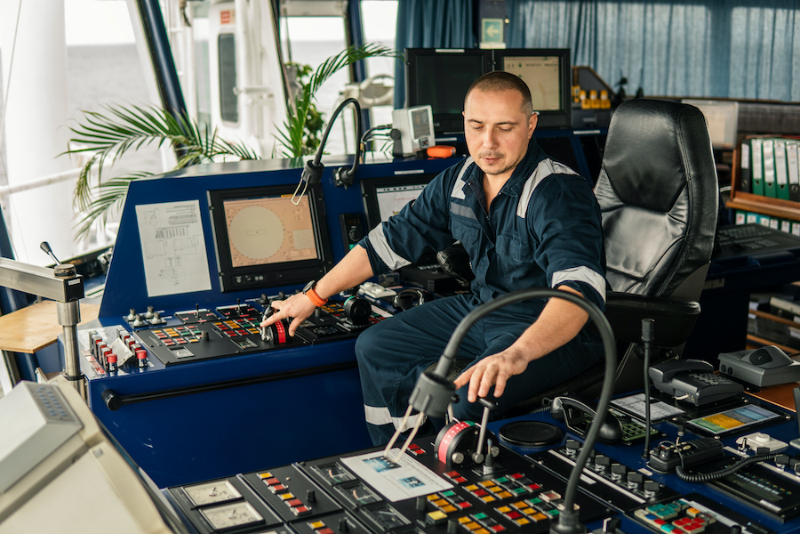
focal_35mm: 45
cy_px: 267
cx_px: 400
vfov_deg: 29.9
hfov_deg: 43.6
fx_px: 1000
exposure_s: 1/160
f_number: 2
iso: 100
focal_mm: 30
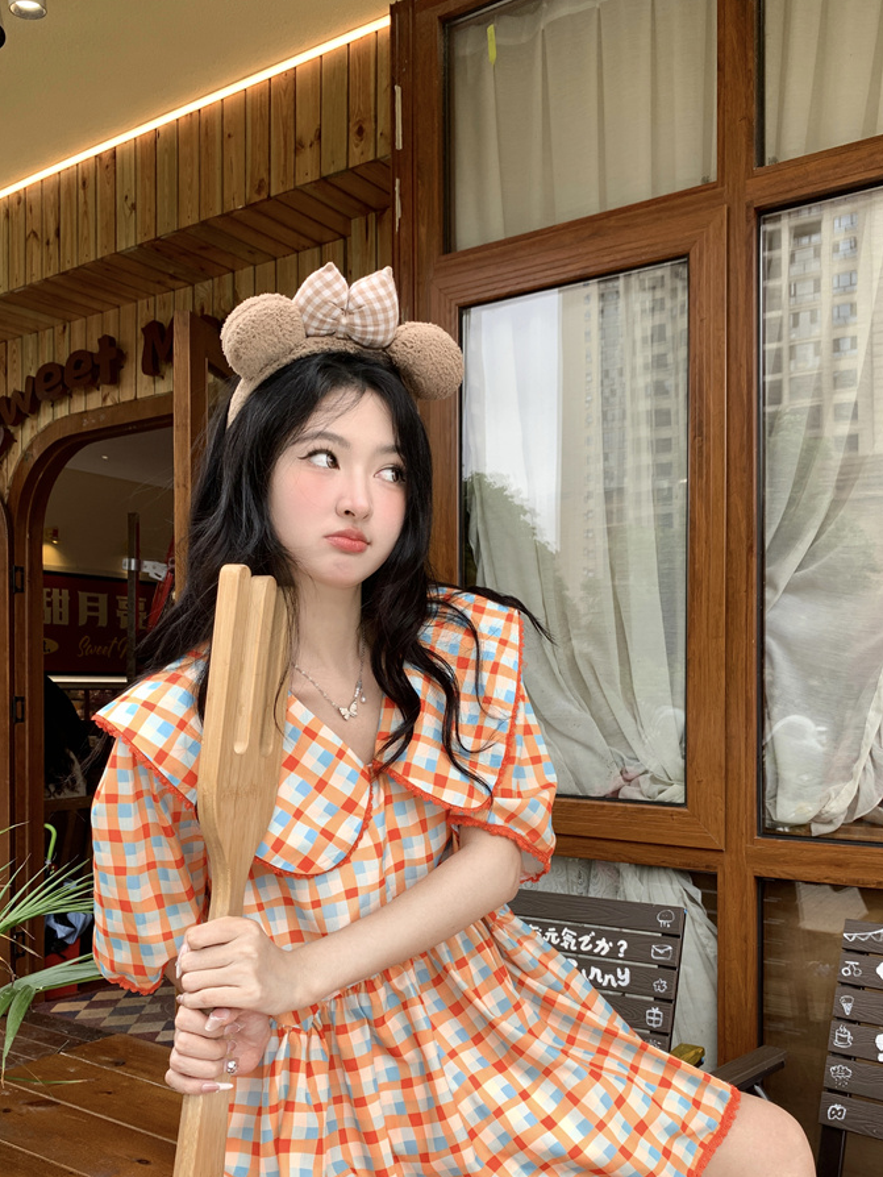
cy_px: 693
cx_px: 416
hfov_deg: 45.4
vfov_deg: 58.0
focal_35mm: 31
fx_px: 1054
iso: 25
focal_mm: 4.25
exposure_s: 1/441
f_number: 1.8
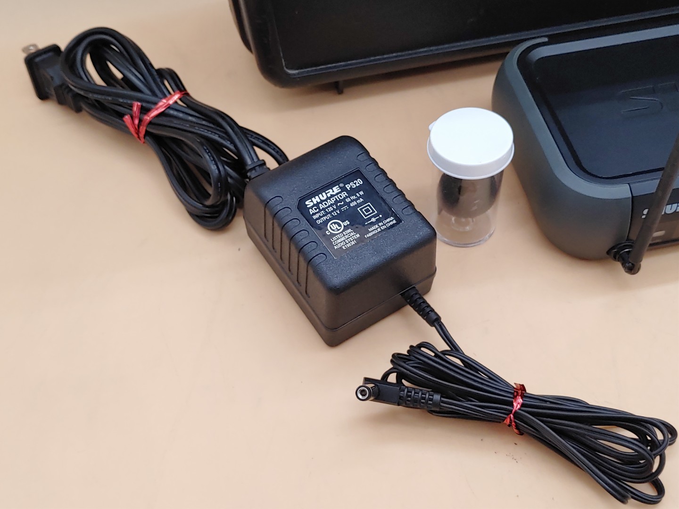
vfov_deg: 32.9
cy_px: 254
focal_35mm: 44
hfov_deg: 42.9
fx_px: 863
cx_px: 340
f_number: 1.8
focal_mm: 4.36
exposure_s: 1/120
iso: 50
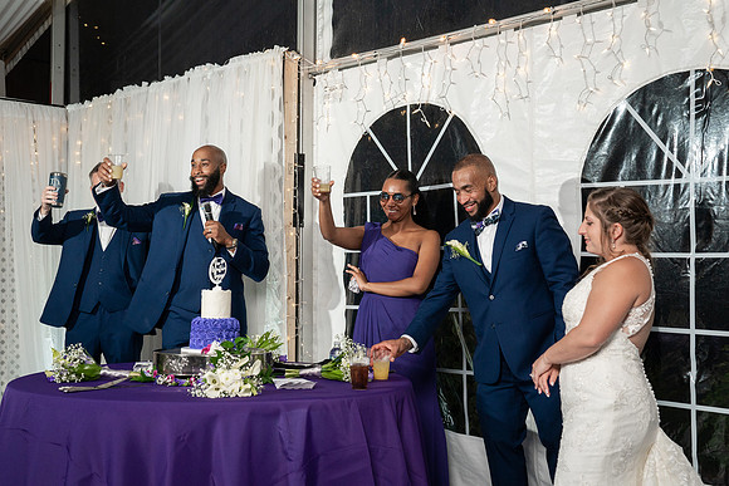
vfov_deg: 32.2
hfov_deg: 46.8
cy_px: 243
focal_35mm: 42
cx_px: 367
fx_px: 842
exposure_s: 1/200
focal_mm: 41
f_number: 5.6
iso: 1600
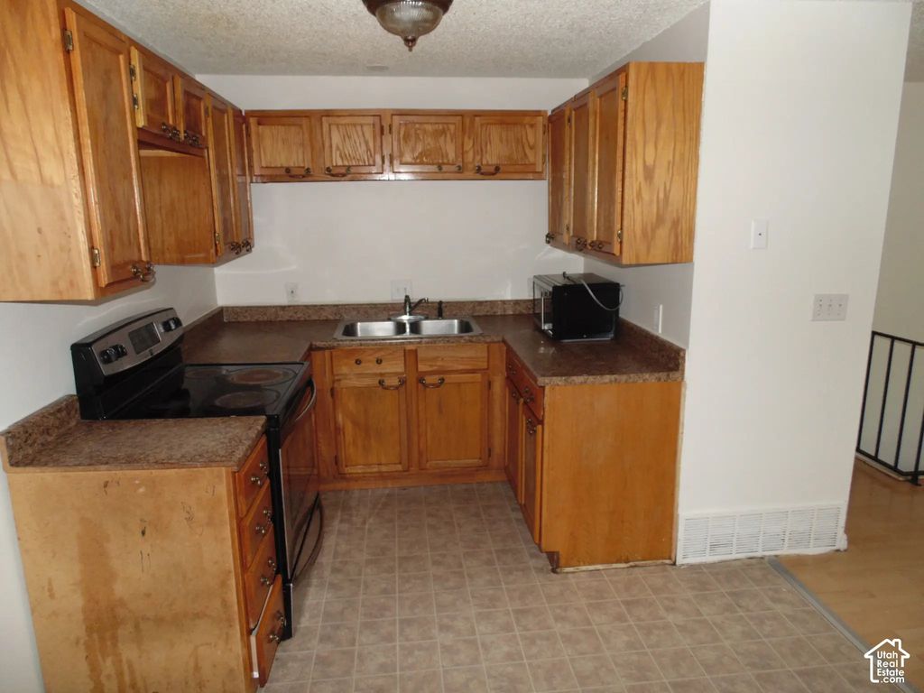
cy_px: 346
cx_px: 462
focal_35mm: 22
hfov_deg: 76.4
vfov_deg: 61.1
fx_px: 587
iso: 200
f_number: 3.1
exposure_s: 1/8
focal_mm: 4
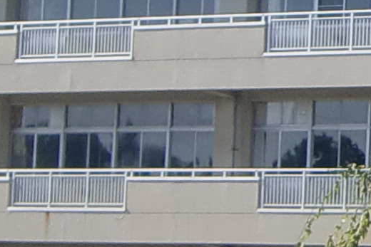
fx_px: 3216
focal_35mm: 312
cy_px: 80
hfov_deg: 6.4
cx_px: 802
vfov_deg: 4.4
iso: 64
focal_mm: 6.9
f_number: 8
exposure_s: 1/160
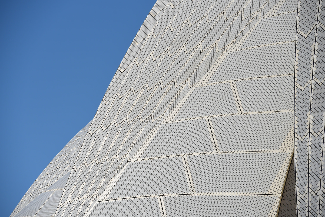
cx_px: 162
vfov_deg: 6.9
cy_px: 108
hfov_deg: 10.3
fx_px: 1805
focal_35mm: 200
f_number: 8
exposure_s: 1/250
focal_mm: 200
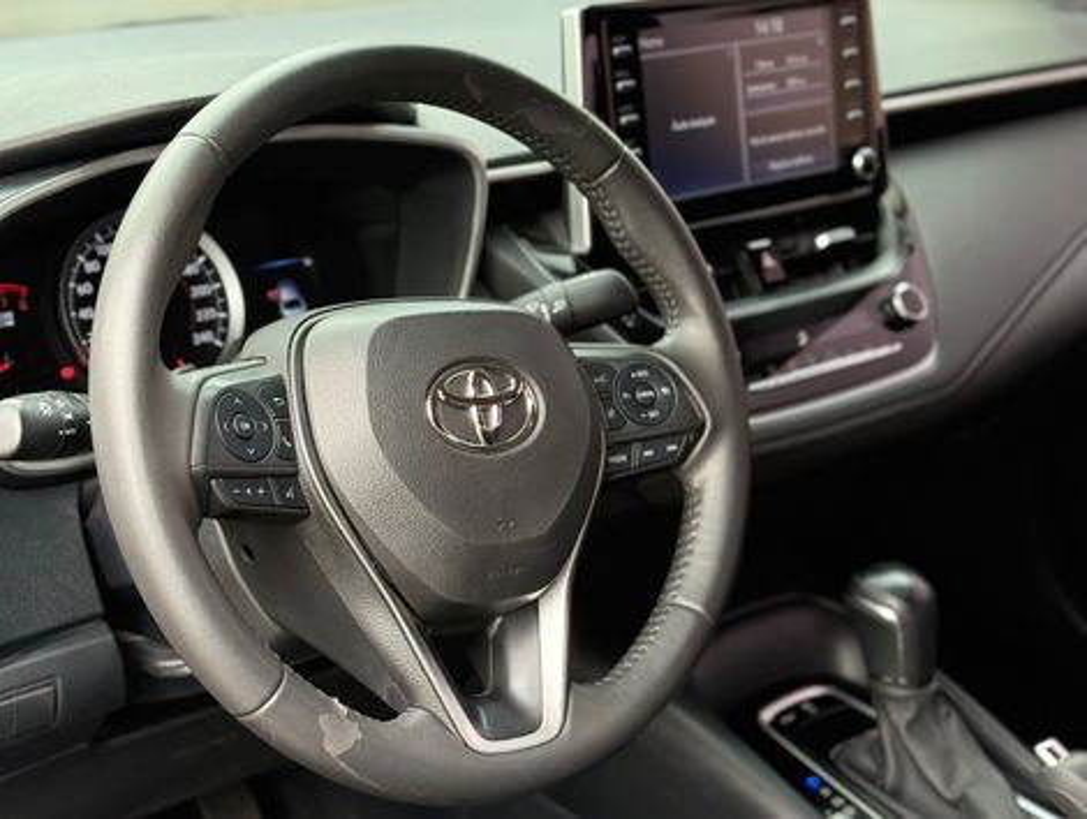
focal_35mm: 48
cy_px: 410
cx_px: 544
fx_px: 1510
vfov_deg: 30.3
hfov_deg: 39.6
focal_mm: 6.76
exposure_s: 1/176
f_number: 1.78
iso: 200
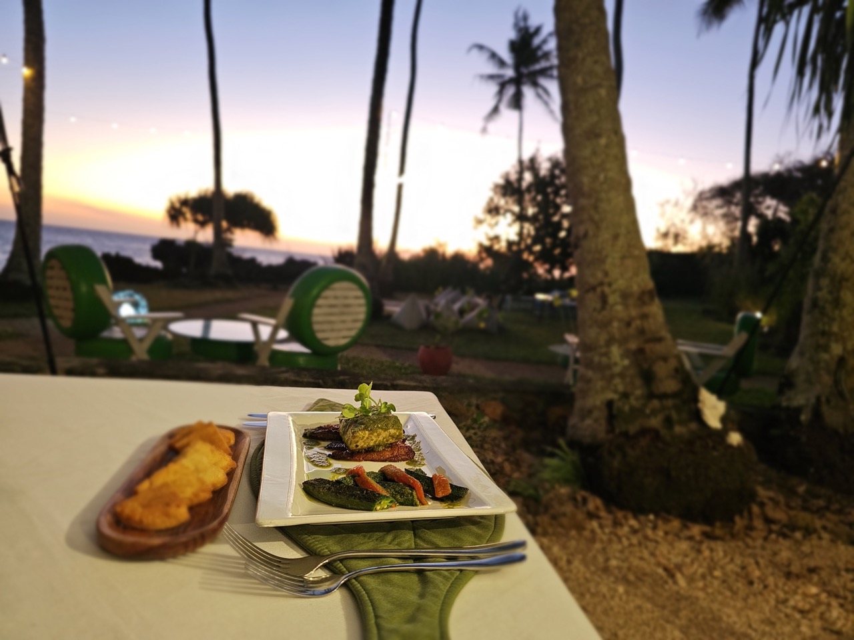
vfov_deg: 58.9
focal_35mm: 23
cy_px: 320
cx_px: 427
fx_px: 567
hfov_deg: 73.9
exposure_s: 1/33.3
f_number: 1.7
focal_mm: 6.3
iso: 400
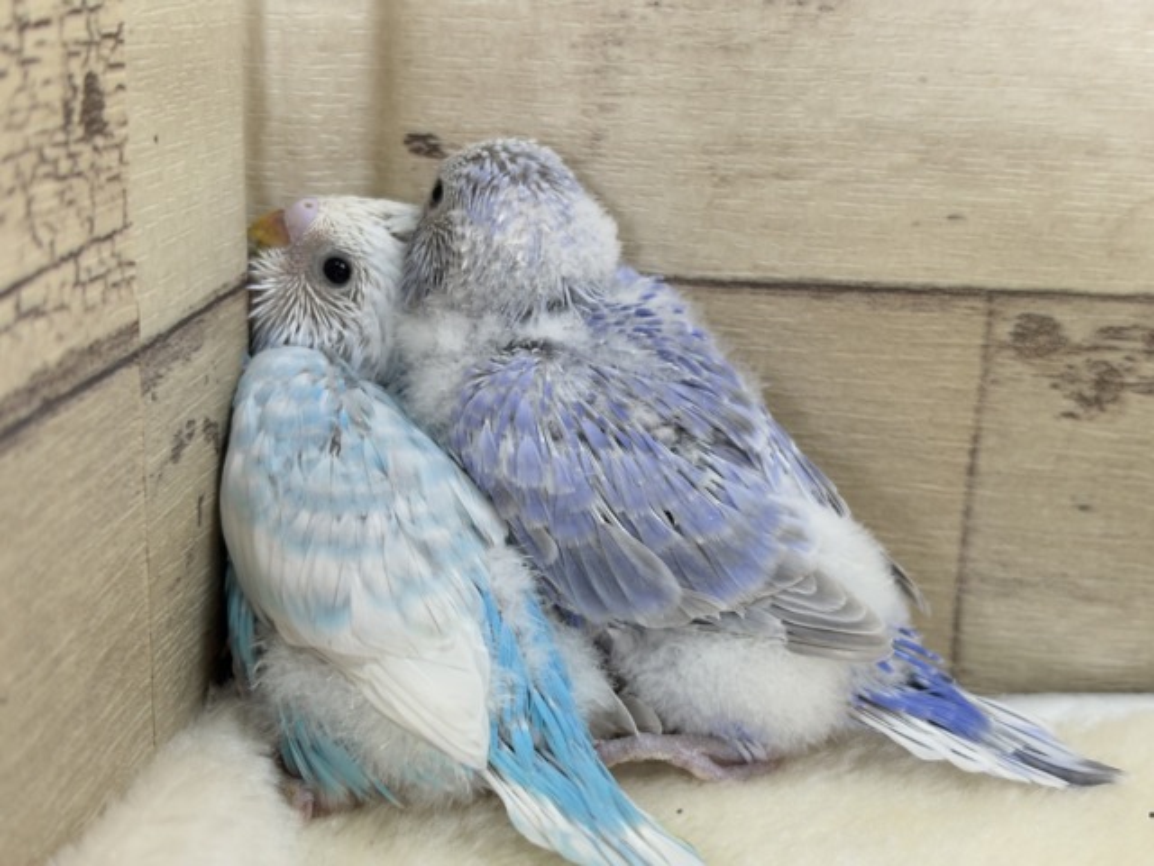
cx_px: 577
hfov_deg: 36.8
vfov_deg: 28.0
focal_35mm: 52
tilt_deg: -17.8
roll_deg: -1.7
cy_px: 433
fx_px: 1734
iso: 64
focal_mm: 5.96
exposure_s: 1/50
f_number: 1.6
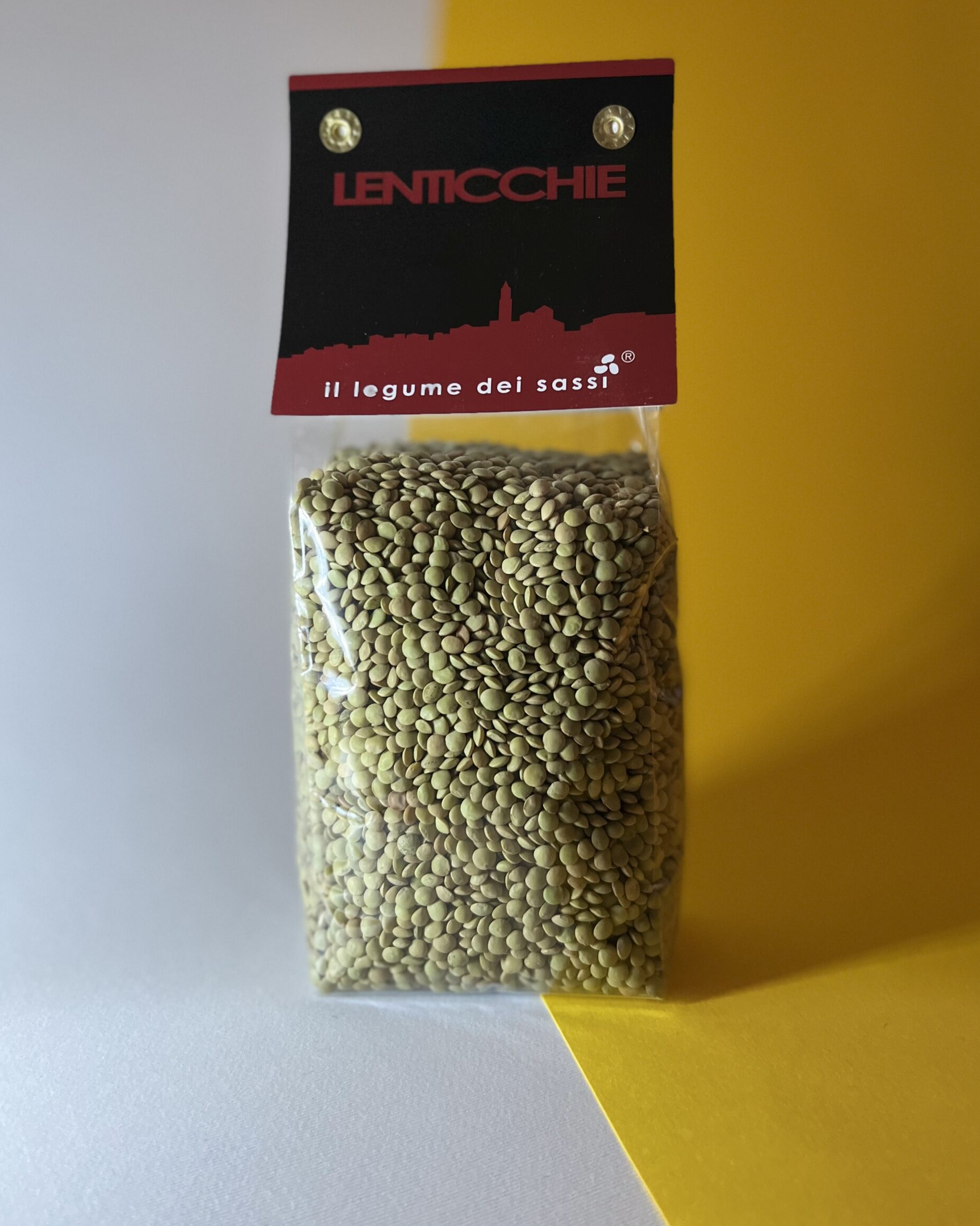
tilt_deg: -8.0
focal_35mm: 28
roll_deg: -0.1
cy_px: 565
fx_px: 1015
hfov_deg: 51.5
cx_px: 486
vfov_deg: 62.1
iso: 320
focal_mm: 5.1
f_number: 1.6
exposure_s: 1/50
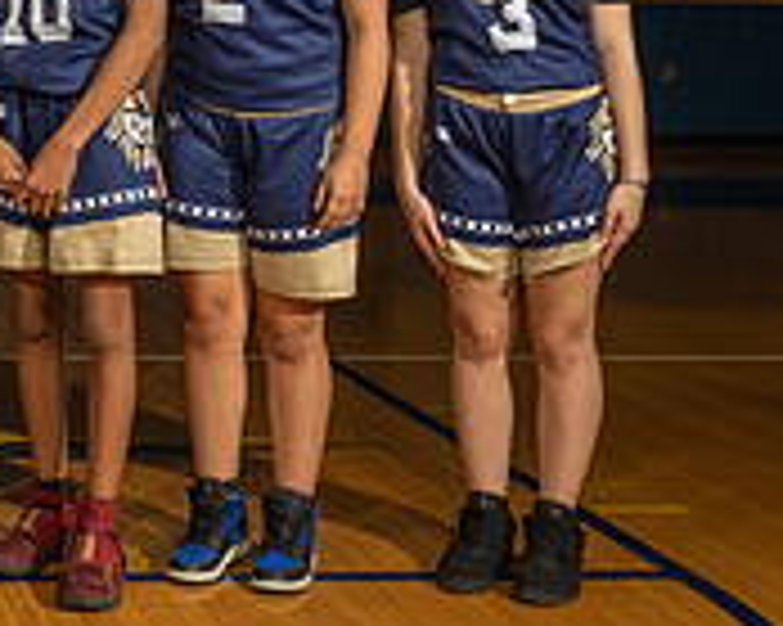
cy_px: 56
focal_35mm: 86
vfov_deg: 17.6
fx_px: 1992
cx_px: -225
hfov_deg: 20.4
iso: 160
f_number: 7.1
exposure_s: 1/200
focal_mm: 24
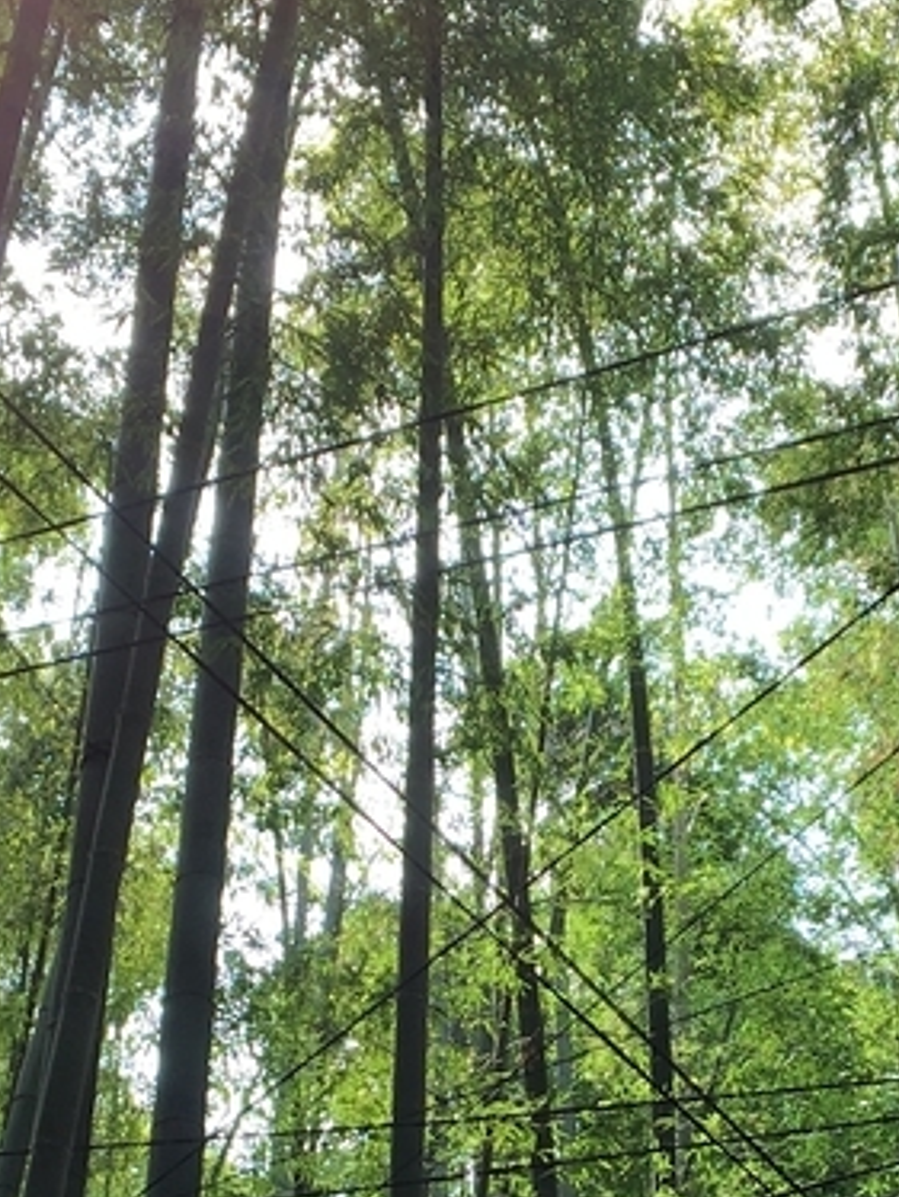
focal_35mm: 93
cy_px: 1095
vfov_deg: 20.6
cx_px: 595
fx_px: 3217
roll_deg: -3.8
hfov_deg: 15.9
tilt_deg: +26.1
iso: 25
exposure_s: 1/278
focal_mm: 4.15
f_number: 2.2
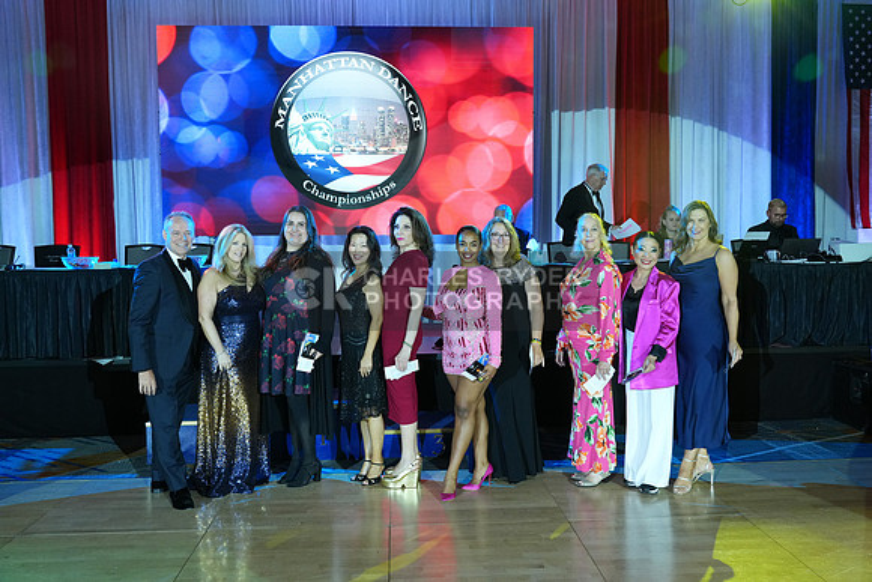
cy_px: 291
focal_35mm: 31
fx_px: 751
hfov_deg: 60.3
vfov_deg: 42.3
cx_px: 436
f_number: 4.5
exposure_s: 1/320
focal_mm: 31
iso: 2500
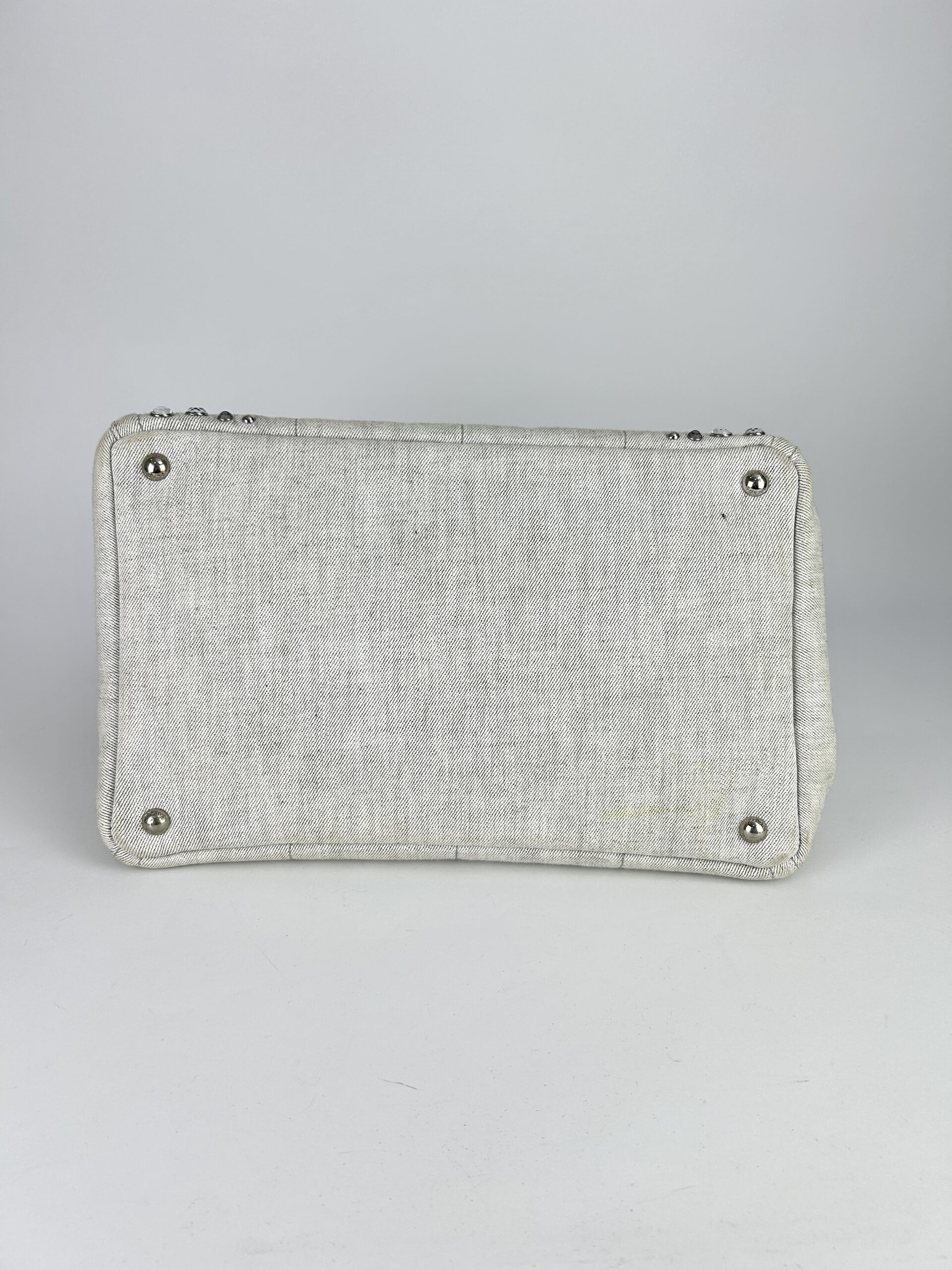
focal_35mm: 26
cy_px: 635
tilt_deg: -21.3
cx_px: 476
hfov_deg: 53.1
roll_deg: -2.2
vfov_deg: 67.3
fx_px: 953
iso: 50
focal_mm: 5.7
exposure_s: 1/354
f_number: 1.5
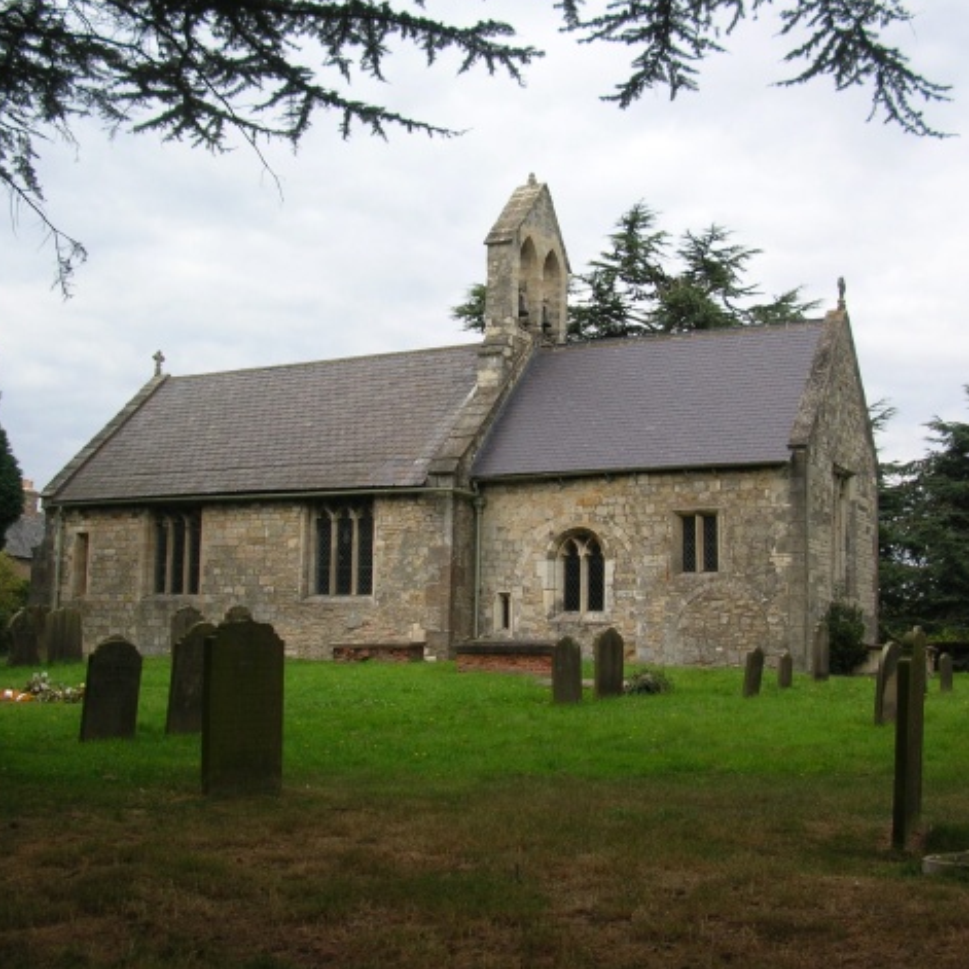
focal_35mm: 42
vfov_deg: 40.0
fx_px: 1330
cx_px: 500
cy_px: 481
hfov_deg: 40.0
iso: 50
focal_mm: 5.8
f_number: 2.8
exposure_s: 1/456
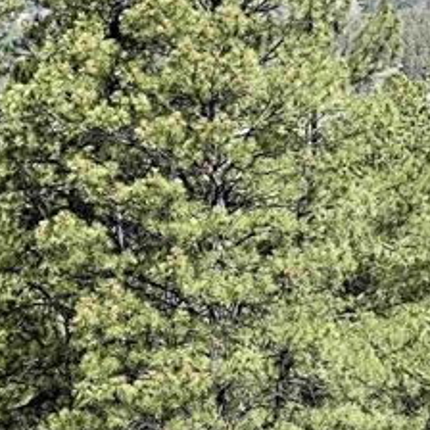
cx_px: 69
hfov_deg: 6.7
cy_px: 113
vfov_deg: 6.8
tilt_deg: -3.1
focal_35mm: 259
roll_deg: +1.0
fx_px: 3640
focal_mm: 7.5
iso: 20
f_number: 2.2
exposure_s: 1/1014
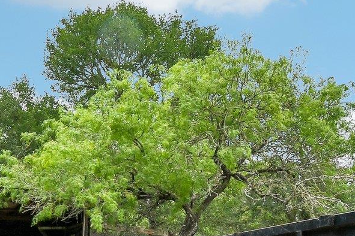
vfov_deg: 25.4
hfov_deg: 37.5
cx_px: 102
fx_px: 513
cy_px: 197
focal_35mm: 52
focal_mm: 10
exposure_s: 1/500
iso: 400
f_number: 8
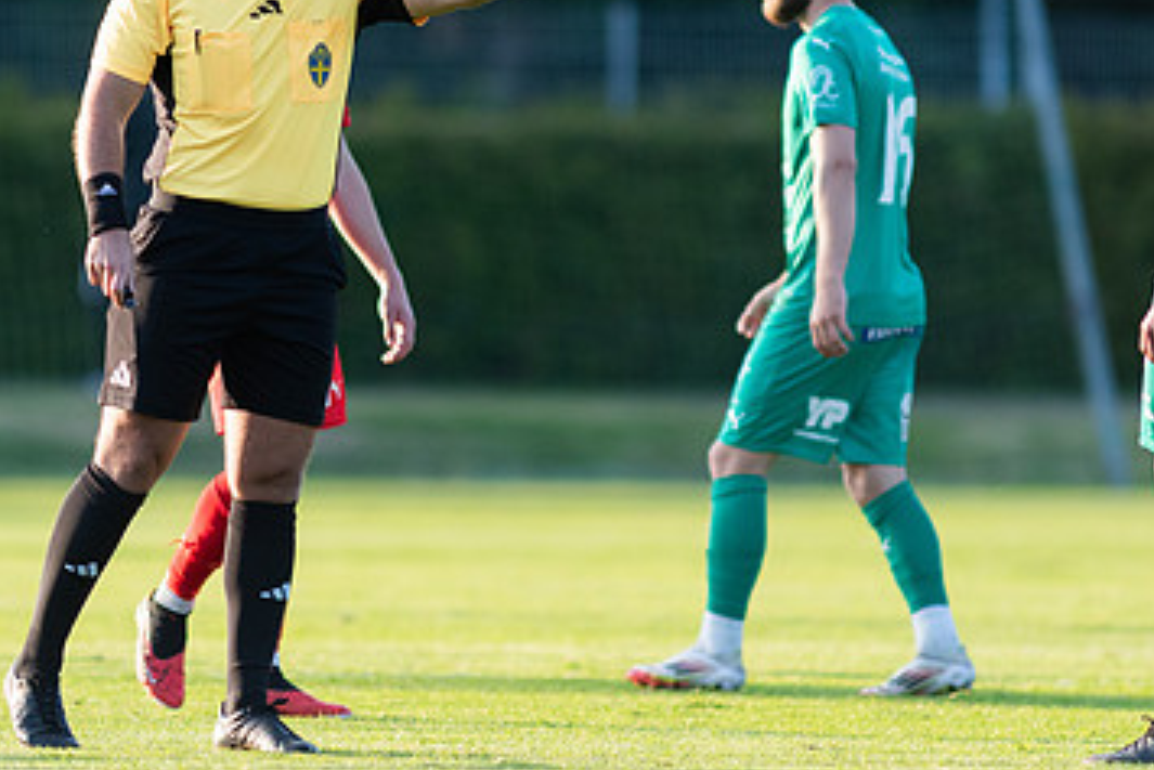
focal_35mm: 736
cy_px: 190
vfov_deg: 1.9
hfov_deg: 2.8
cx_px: 332
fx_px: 23601
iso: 640
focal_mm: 300
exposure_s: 1/1600
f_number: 3.2
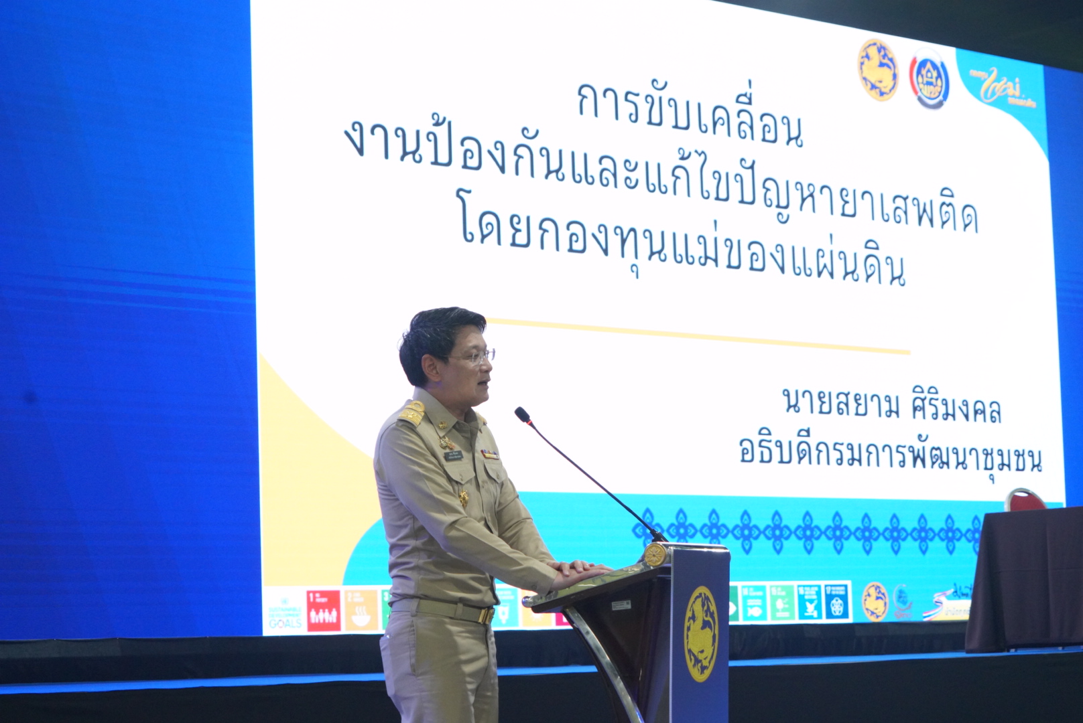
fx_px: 2619
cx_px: 542
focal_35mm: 87
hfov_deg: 23.4
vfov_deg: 15.7
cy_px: 362
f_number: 6.3
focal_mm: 87
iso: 6400
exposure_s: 1/200
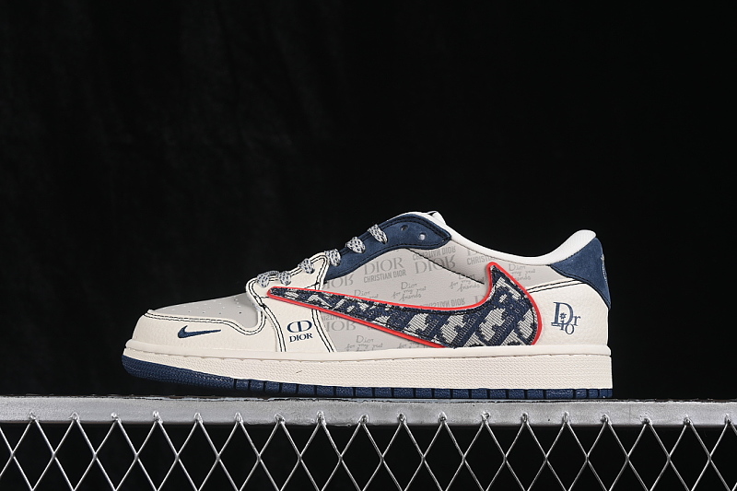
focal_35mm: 75
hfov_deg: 27.0
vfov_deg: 18.2
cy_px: 246
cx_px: 368
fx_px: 1535
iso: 160
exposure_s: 1/80
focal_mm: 50
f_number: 8
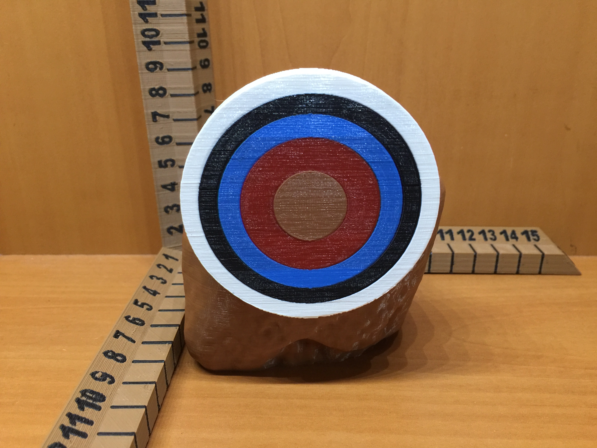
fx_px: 500
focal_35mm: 29
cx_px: 298
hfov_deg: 61.7
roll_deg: +0.0
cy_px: 224
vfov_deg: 48.2
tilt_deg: -22.5
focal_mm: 4.15
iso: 100
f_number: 2.2
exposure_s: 1/15
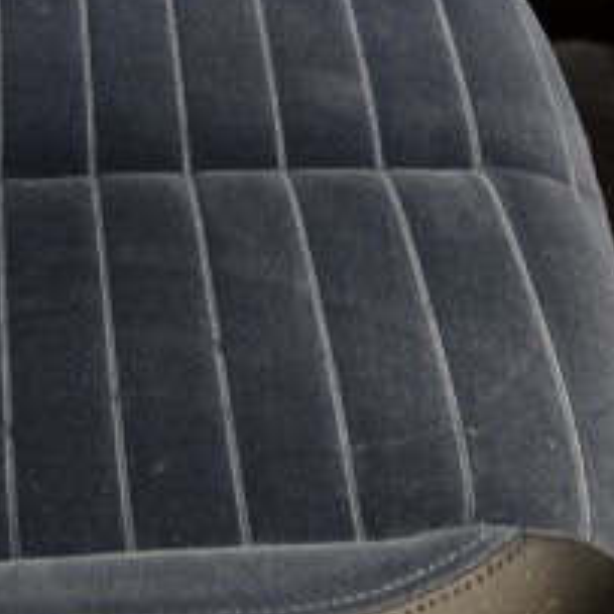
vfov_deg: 16.1
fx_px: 2147
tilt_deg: -36.6
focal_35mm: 107
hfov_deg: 15.9
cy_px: 106
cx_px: -30
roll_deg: -13.3
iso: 800
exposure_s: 1/17
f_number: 1.78
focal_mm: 6.76
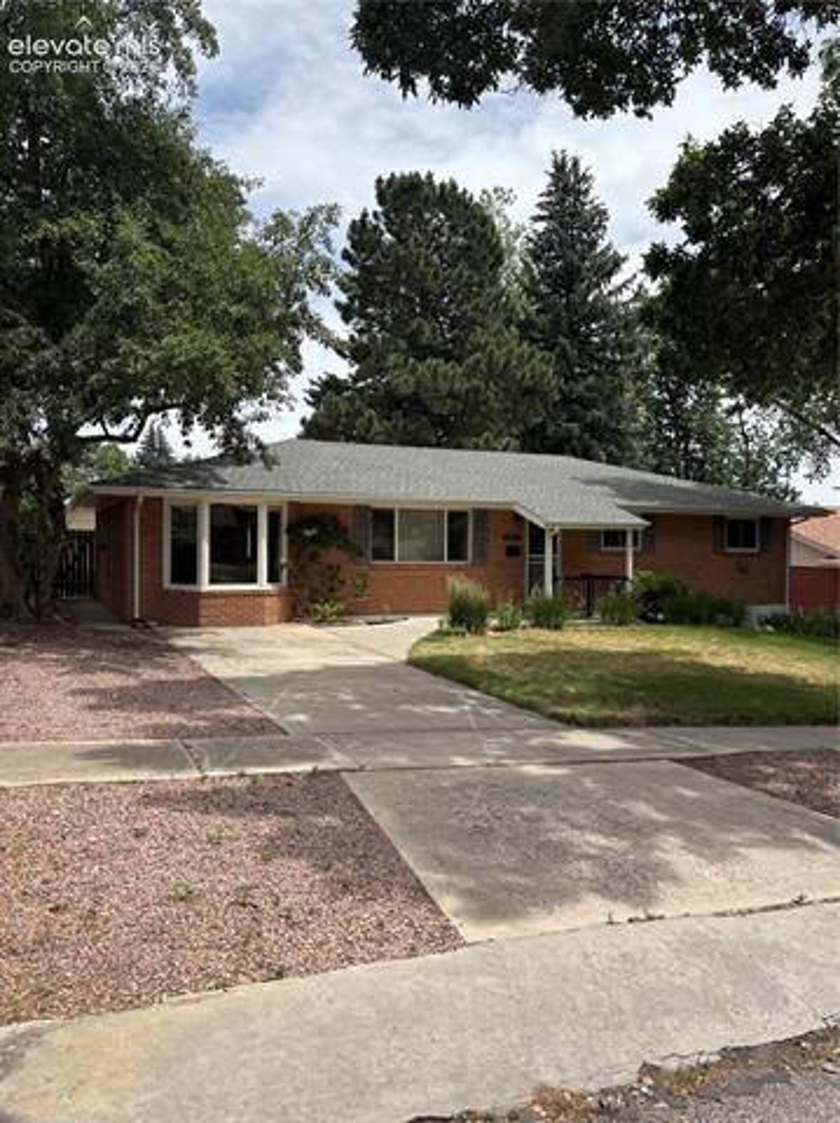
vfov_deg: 67.4
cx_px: 420
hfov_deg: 53.0
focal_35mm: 26
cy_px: 562
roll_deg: -0.7
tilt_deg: -1.8
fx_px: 843
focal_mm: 5.96
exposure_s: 1/2513
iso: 50
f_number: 1.6
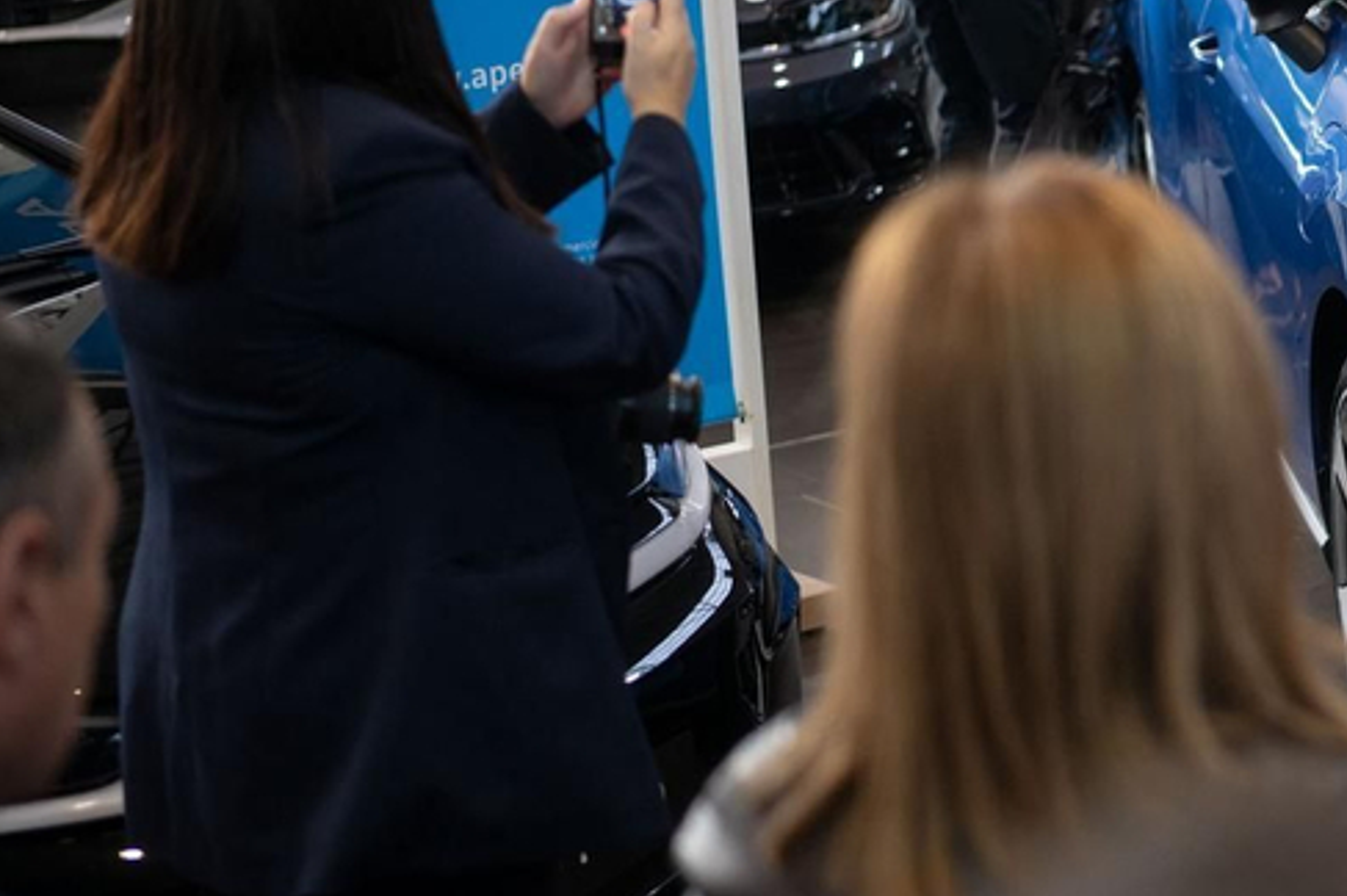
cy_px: 365
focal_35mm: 115
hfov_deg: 16.6
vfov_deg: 11.9
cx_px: 1831
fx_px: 4300
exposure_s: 1/320
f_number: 1.4
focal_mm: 35
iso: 320
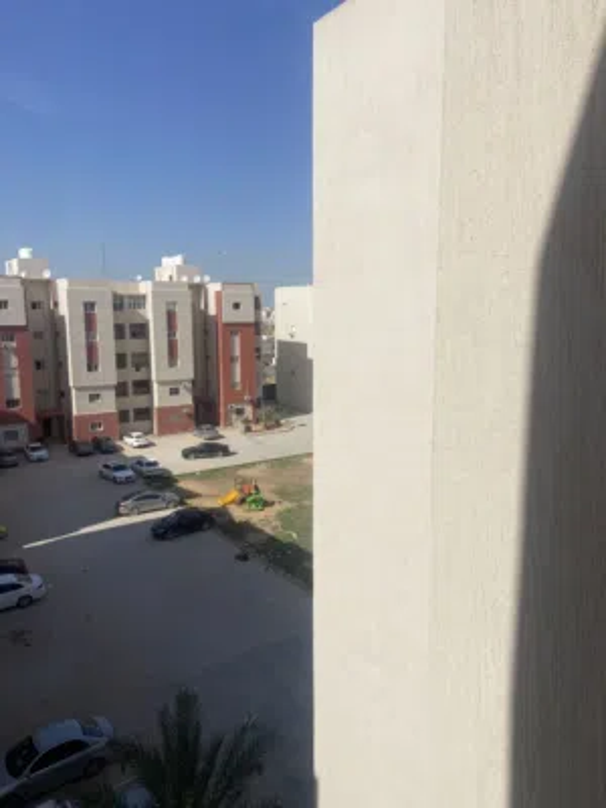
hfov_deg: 53.1
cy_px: 404
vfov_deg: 67.3
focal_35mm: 26
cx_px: 303
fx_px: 607
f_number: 1.8
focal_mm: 4.25
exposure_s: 1/6757
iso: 32
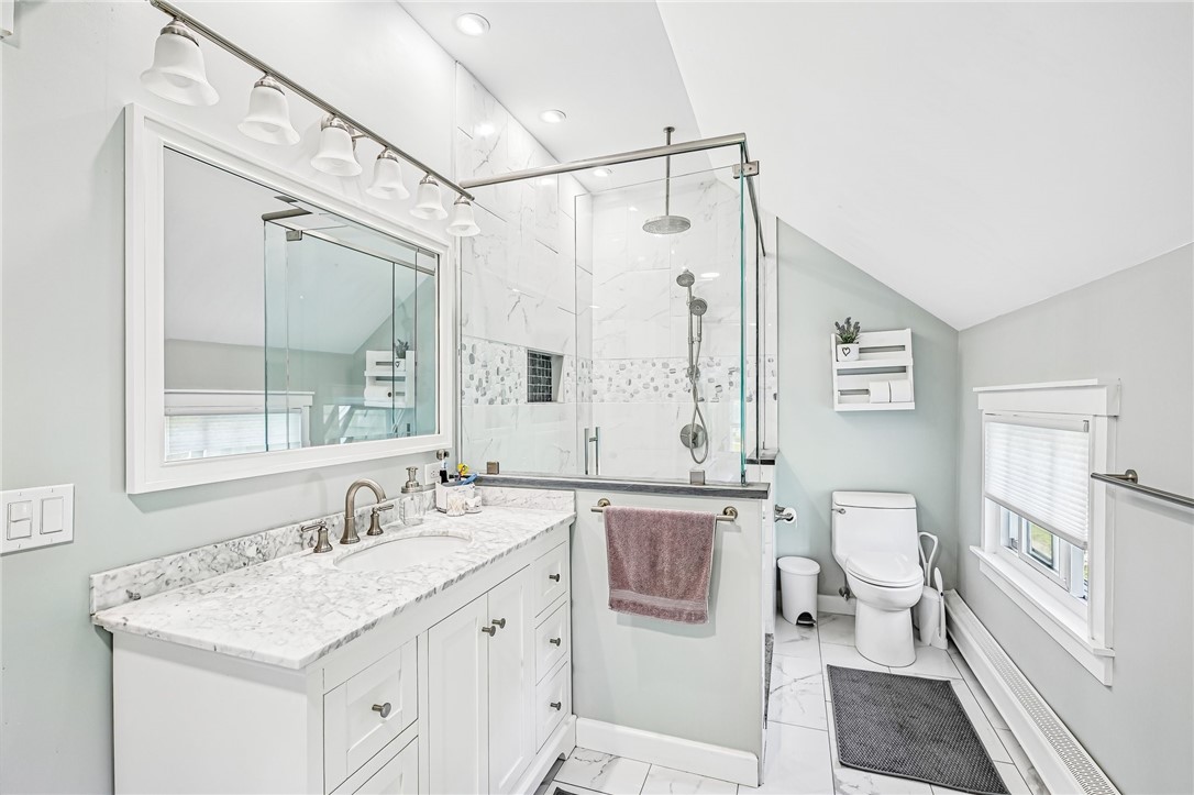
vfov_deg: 73.7
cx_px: 597
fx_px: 530
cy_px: 398
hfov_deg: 96.8
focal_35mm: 16
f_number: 8
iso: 400
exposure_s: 1/20
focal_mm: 16
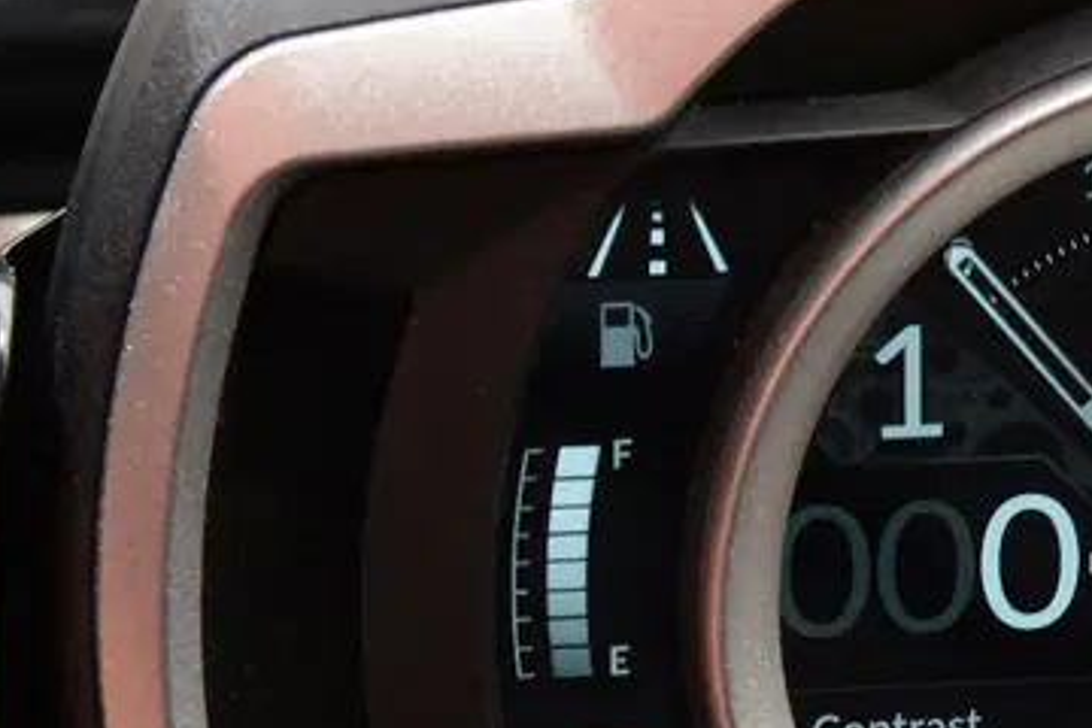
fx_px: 10616
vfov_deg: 3.9
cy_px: 470
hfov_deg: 5.9
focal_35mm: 350
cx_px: 1121
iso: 400
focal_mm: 105
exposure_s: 1/60
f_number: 9
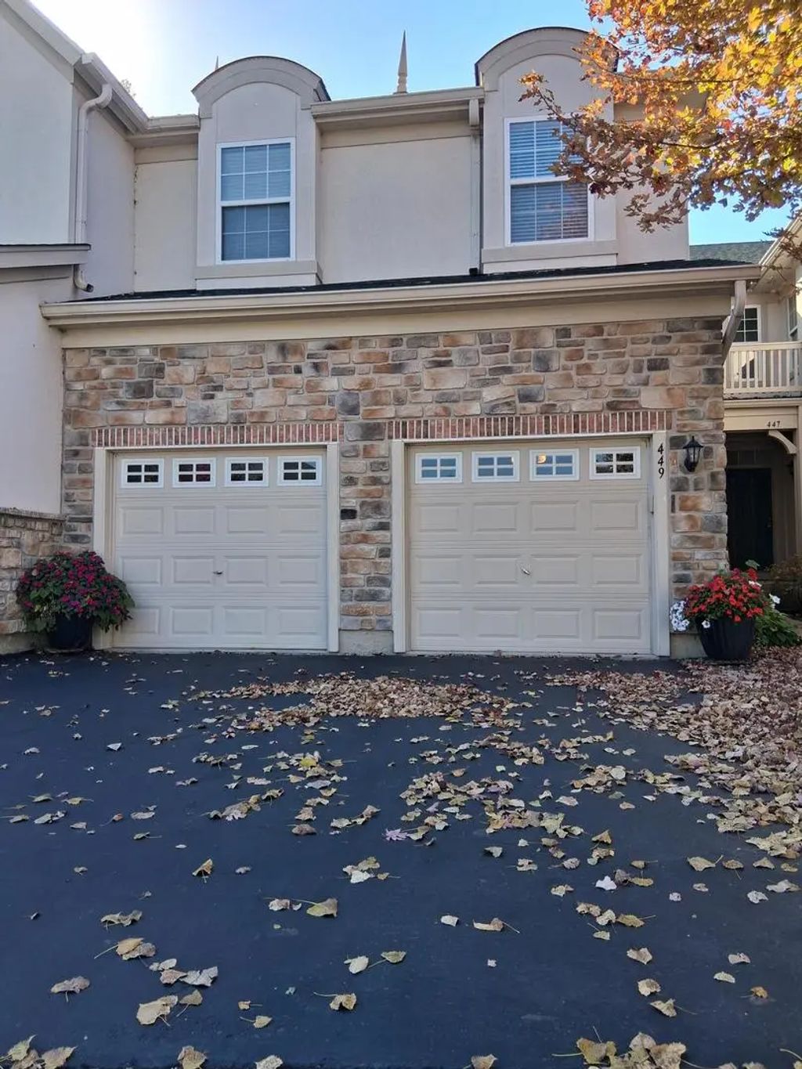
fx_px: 803
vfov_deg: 67.3
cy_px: 534
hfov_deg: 53.1
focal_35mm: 26
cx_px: 401
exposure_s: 1/182
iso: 25
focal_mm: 3.98
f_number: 1.8
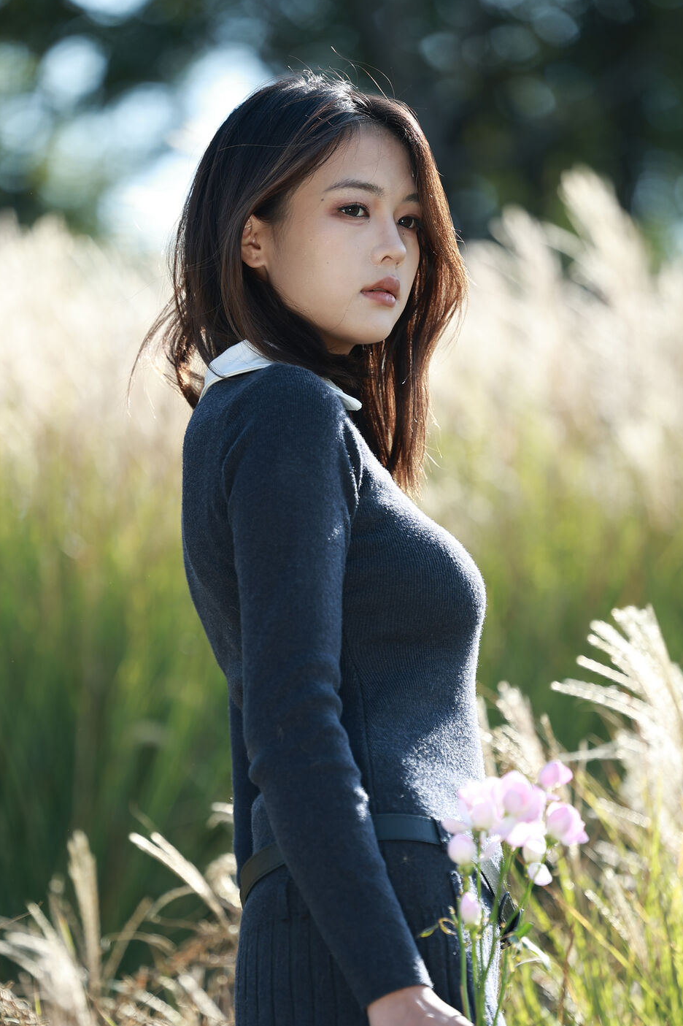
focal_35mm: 214
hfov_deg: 6.4
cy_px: 602
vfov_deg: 9.6
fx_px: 6093
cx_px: 331
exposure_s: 1/640
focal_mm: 168
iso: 100
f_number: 2.8
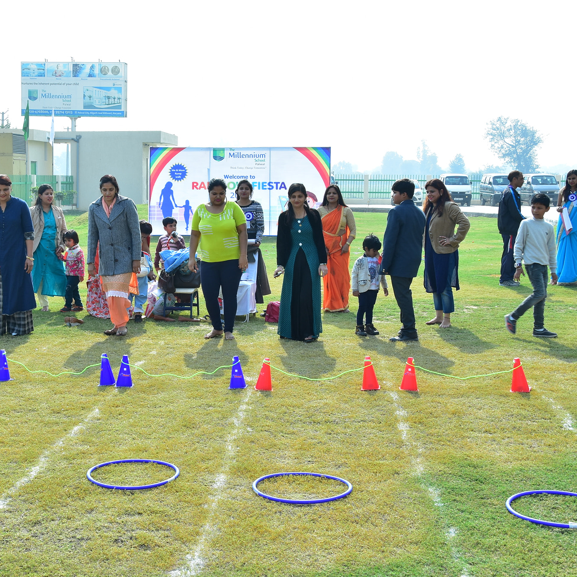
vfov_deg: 34.9
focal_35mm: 49
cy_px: 284
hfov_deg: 34.6
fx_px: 917
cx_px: 195
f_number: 11
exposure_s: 1/100
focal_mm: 25
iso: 250
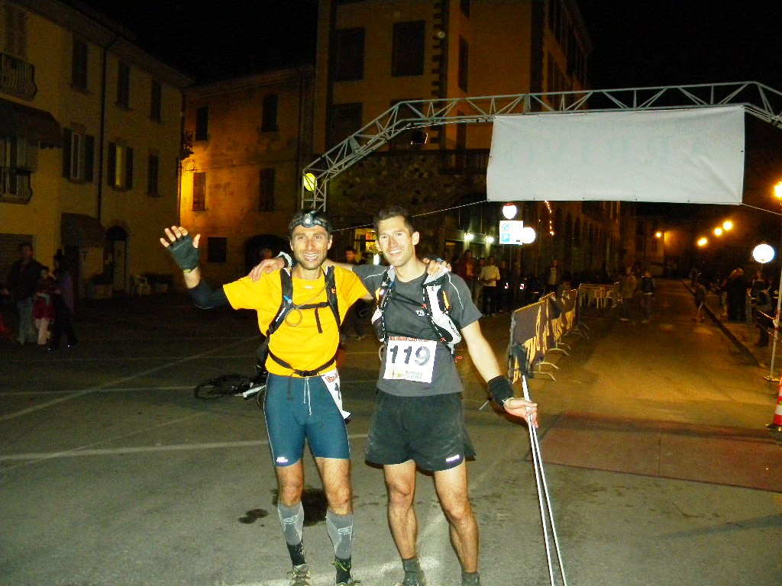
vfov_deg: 49.7
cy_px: 293
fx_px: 633
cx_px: 391
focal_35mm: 28
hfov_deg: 63.4
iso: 566
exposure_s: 1/26
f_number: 3.5
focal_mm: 5
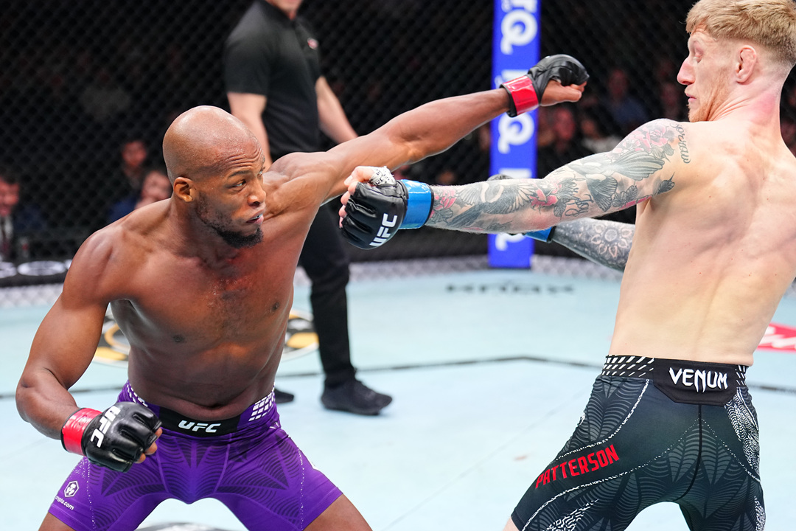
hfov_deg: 28.8
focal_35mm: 70
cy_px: 266
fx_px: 1548
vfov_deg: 19.5
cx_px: 398
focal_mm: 70
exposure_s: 1/1600
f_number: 2.8
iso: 2500
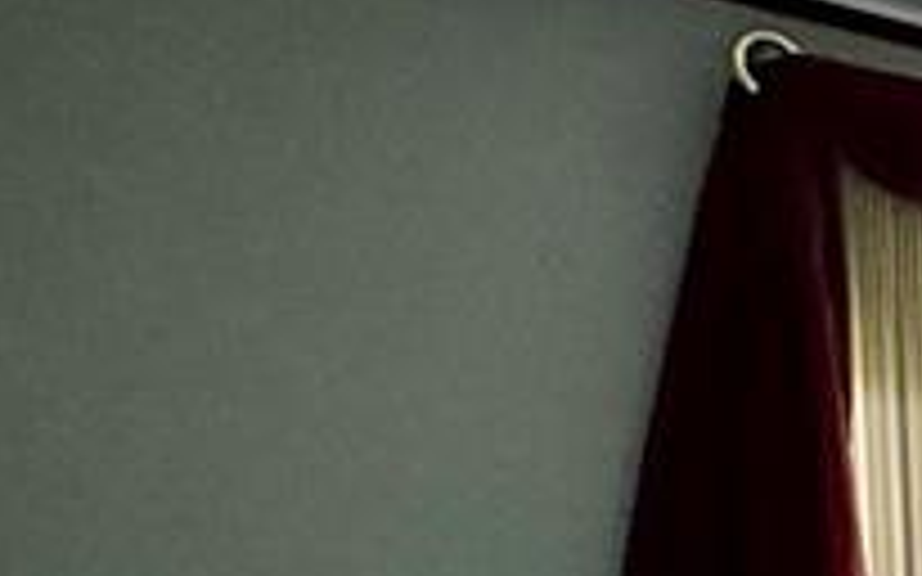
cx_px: 1970
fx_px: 1859
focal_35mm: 74
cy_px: 896
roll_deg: +0.6
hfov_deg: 17.2
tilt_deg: -4.2
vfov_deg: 16.0
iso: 500
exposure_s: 1/60
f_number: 2.2
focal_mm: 2.22
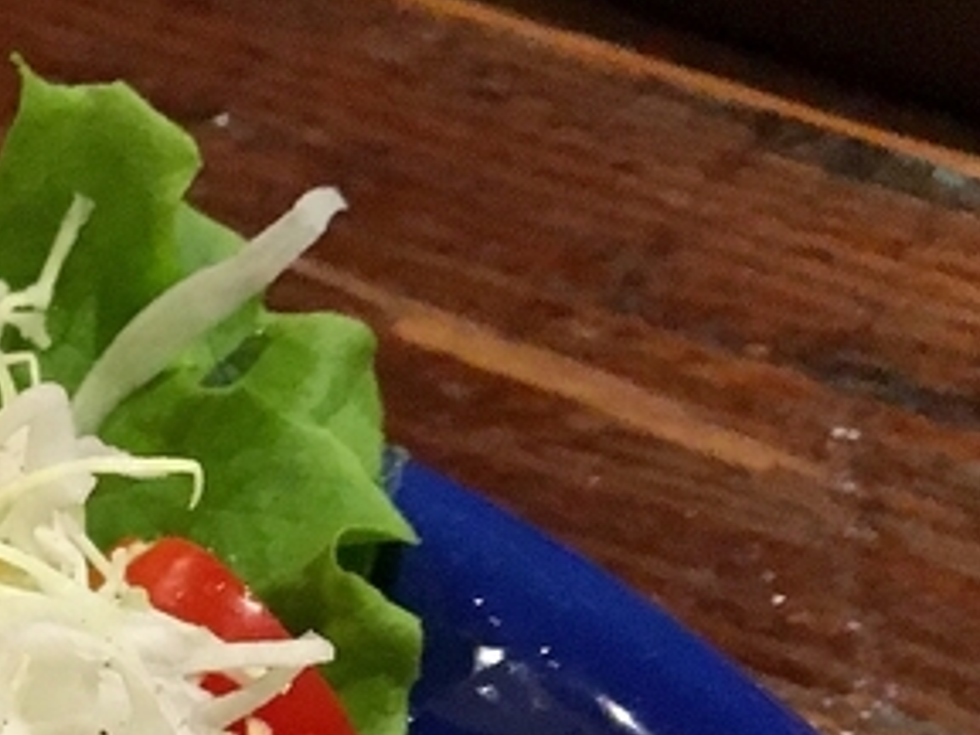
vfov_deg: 11.6
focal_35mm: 121
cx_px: -858
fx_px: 3426
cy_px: 1198
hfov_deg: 14.2
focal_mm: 4.15
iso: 200
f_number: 2.2
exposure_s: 1/30
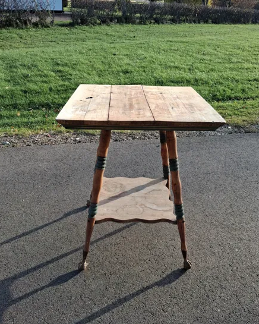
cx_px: 130
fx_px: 278
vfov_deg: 60.4
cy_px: 168
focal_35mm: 29
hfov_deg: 50.0
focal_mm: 4
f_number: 1.8
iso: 25
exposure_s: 1/128
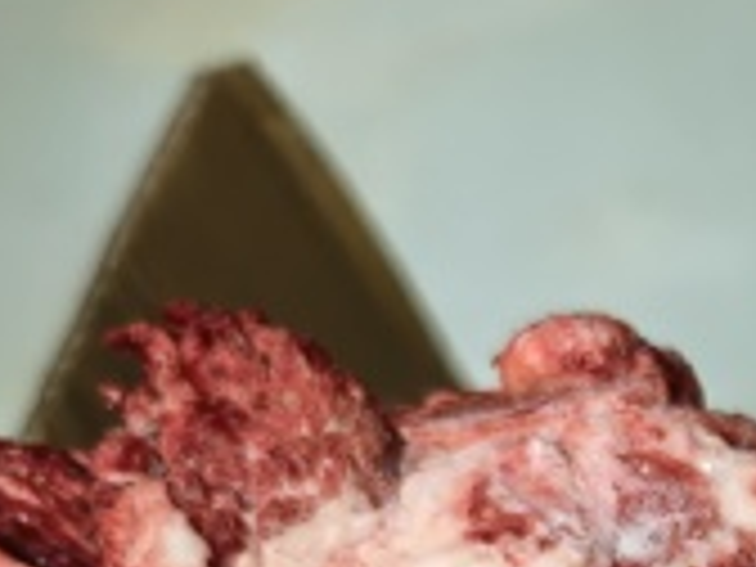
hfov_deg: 15.7
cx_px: 1174
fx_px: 2490
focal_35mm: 114
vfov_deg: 11.6
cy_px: 1143
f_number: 1.4
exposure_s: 1/25
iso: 640
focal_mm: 6.98
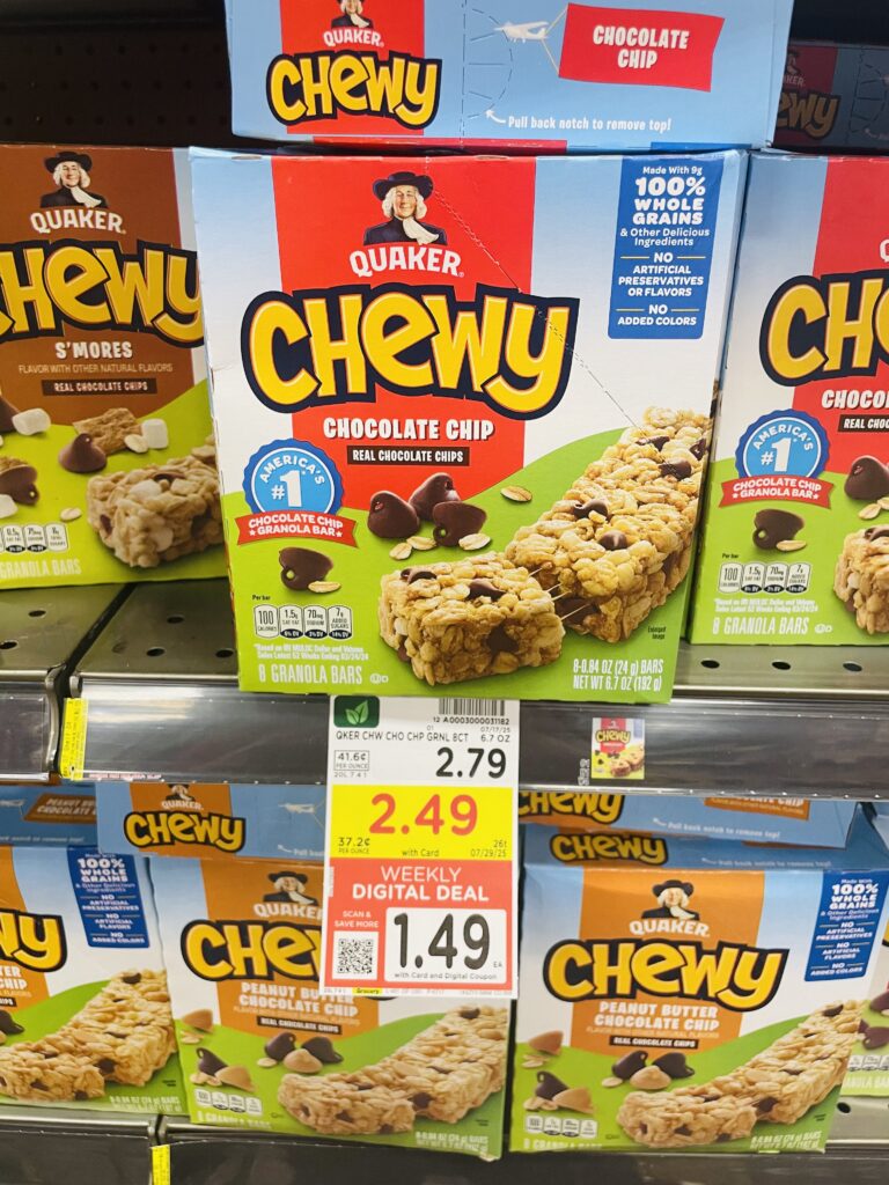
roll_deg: +0.1
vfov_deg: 67.3
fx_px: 890
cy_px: 592
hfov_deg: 53.1
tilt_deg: -26.7
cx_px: 444
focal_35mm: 26
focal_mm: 4.2
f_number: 1.6
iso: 100
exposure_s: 1/60
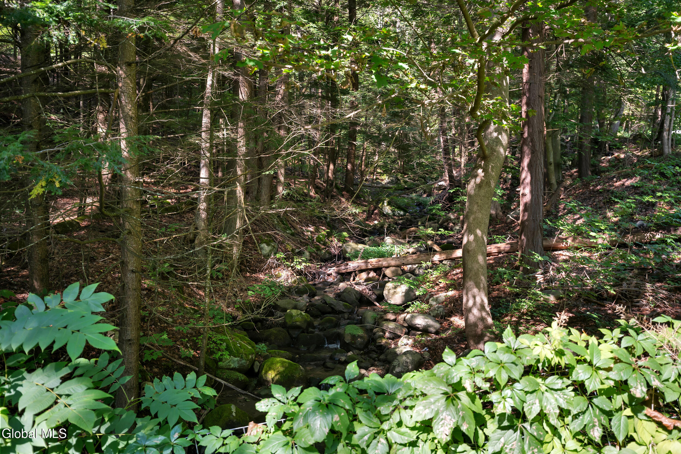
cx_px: 340
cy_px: 227
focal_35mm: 32
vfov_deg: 41.1
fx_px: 605
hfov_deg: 58.7
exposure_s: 1/100
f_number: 4
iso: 250
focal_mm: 32
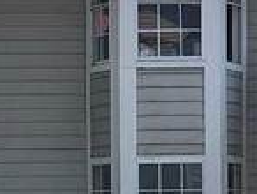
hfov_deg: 10.1
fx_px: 1458
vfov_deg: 7.6
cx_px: 76
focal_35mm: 196
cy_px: 168
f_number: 1.8
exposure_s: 1/1263
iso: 20
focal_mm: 3.99
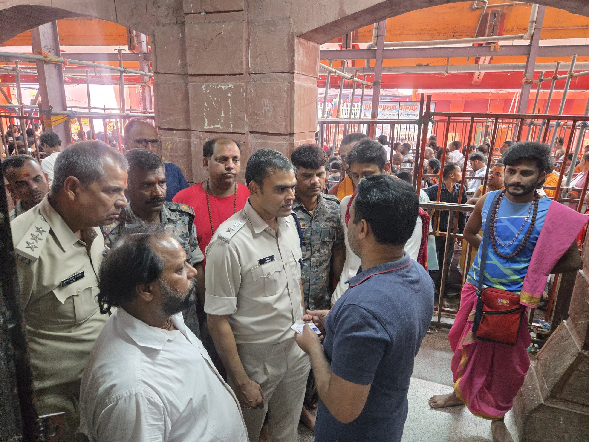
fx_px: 391
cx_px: 294
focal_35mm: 23
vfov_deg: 58.9
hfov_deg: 73.9
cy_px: 221
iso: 1600
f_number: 1.8
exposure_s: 1/100
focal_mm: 5.4
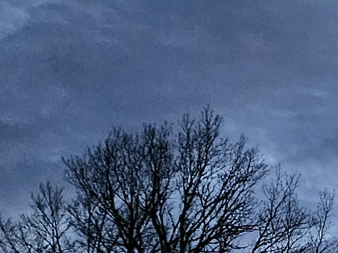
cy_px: 414
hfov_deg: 10.7
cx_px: 905
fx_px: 1435
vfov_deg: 9.7
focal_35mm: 147
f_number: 1.8
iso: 640
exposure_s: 1/25.1
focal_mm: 5.4
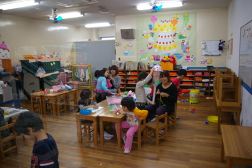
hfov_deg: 61.9
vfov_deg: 43.6
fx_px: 210
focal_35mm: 30
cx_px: 126
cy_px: 84
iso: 200
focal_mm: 20
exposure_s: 1/20
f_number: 4
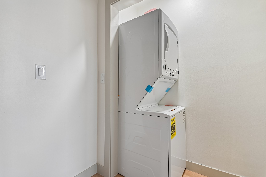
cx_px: 133
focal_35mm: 17
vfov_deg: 70.4
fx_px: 126
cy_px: 88
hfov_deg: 93.3
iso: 250
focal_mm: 17
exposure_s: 1/6
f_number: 8
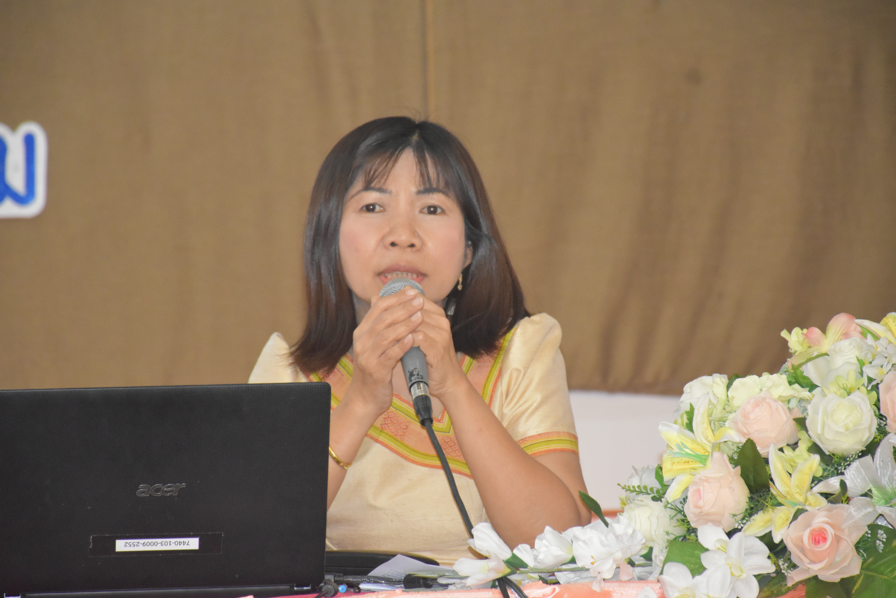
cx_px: 448
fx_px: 5226
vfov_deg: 6.5
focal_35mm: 210
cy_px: 299
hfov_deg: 9.8
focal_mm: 140
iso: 4000
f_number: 5.6
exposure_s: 1/60
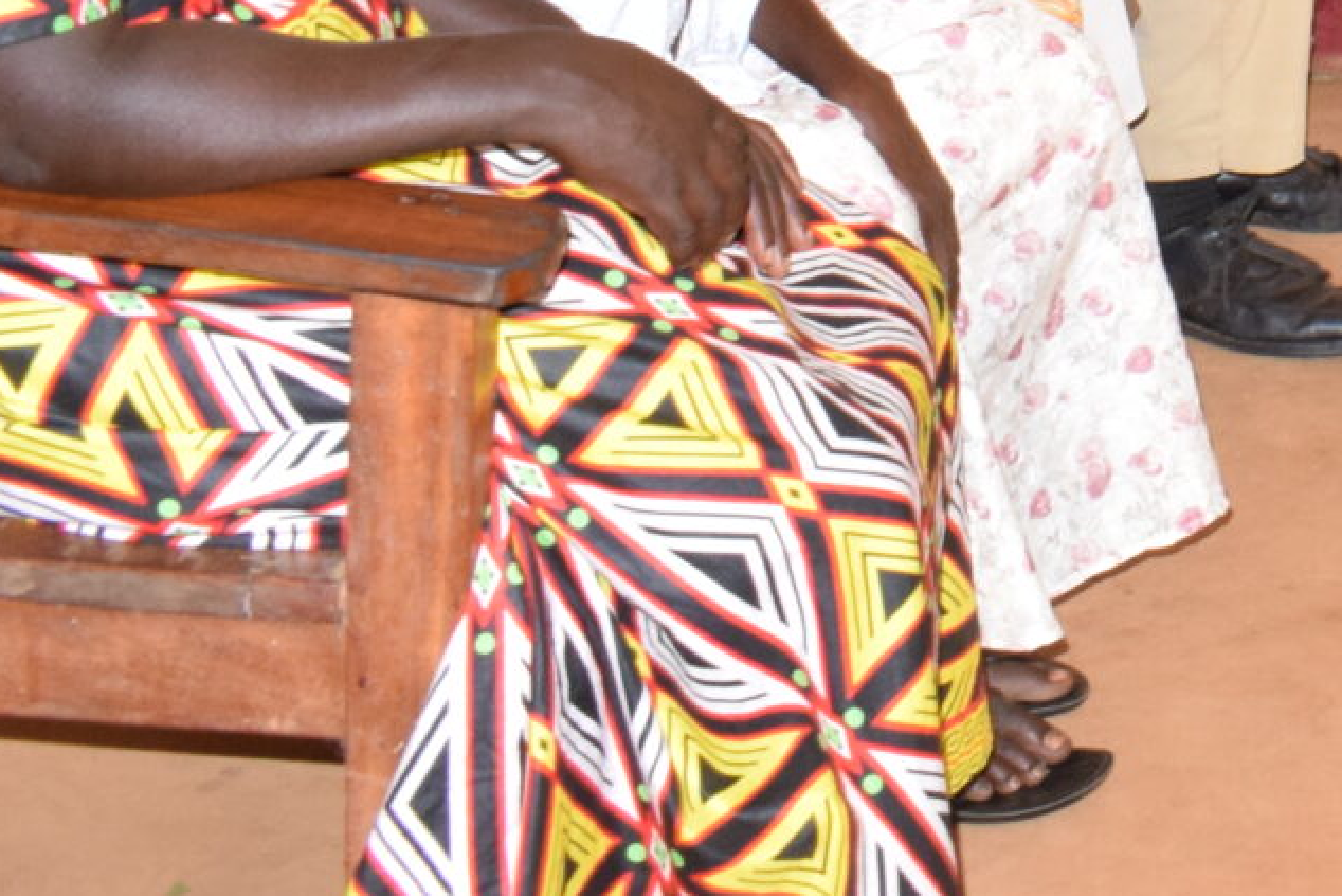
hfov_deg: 16.2
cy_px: -673
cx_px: 2324
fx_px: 4064
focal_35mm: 109
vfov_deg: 11.7
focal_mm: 18
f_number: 8
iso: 1100
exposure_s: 1/100
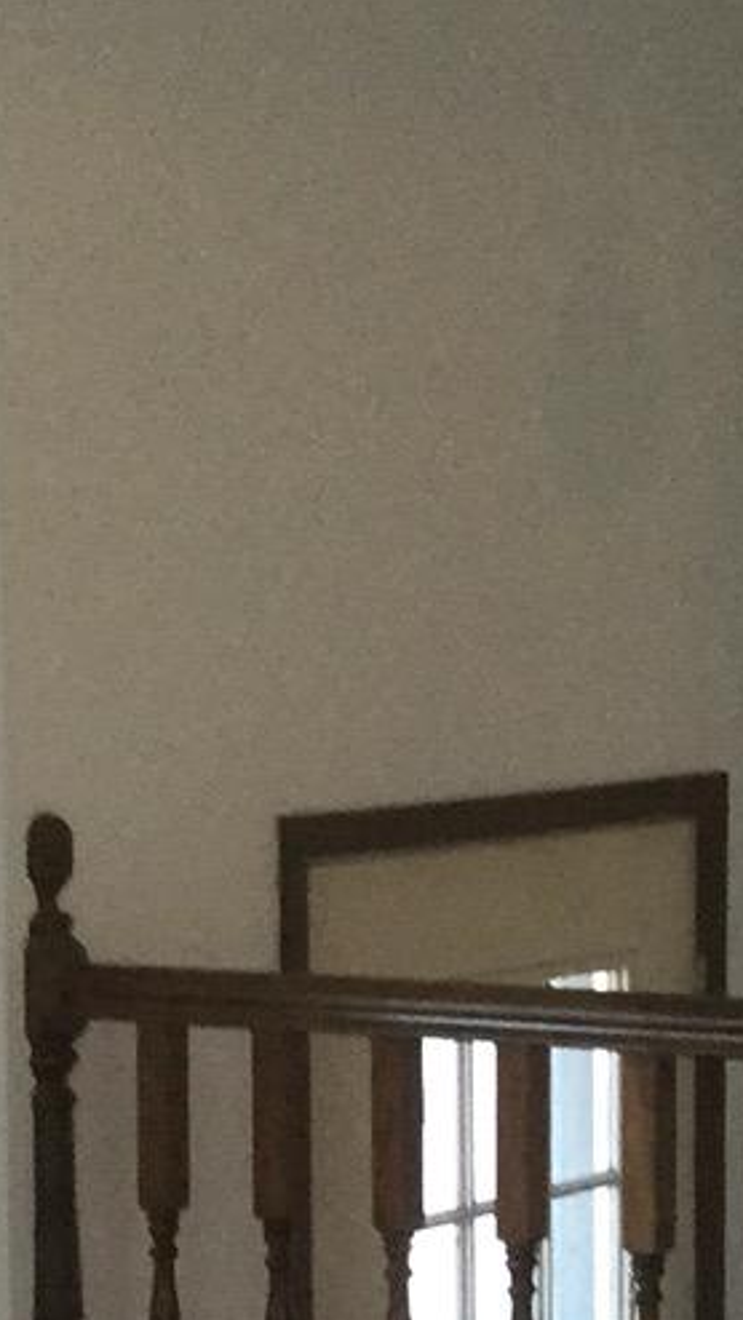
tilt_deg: -7.7
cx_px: 414
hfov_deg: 8.7
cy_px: 1141
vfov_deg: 15.2
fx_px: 4902
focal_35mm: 140
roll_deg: +1.3
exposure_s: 1/30
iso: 80
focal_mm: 3.3
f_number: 2.4
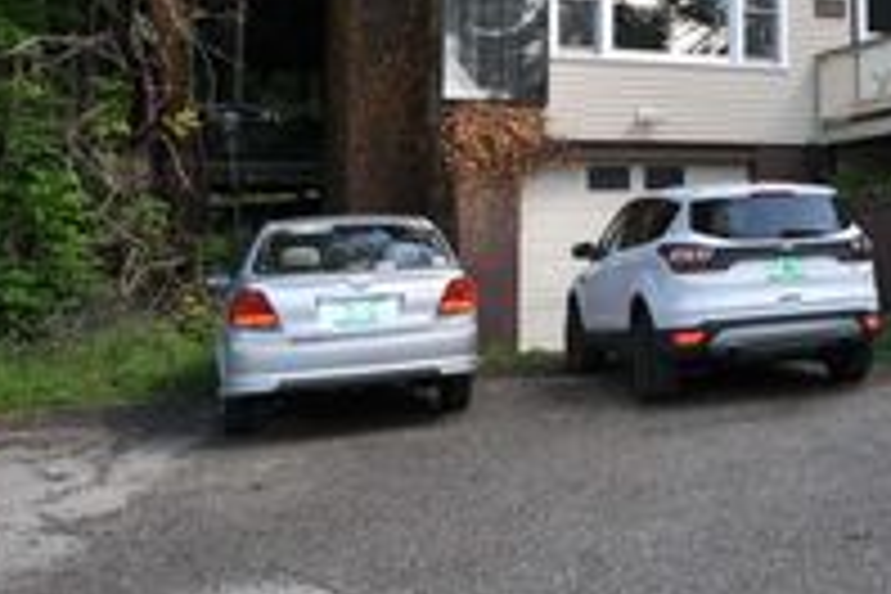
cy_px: 54
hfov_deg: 32.7
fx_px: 1312
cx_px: 990
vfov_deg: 24.7
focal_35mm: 53
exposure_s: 1/200
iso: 200
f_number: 5.6
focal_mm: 14
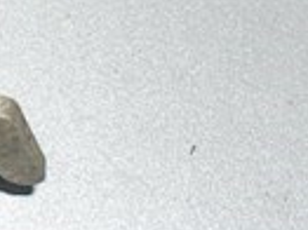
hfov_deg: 10.2
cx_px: -419
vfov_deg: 8.7
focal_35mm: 171
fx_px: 1520
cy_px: 181
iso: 200
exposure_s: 1/45
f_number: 3.2
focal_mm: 6.3
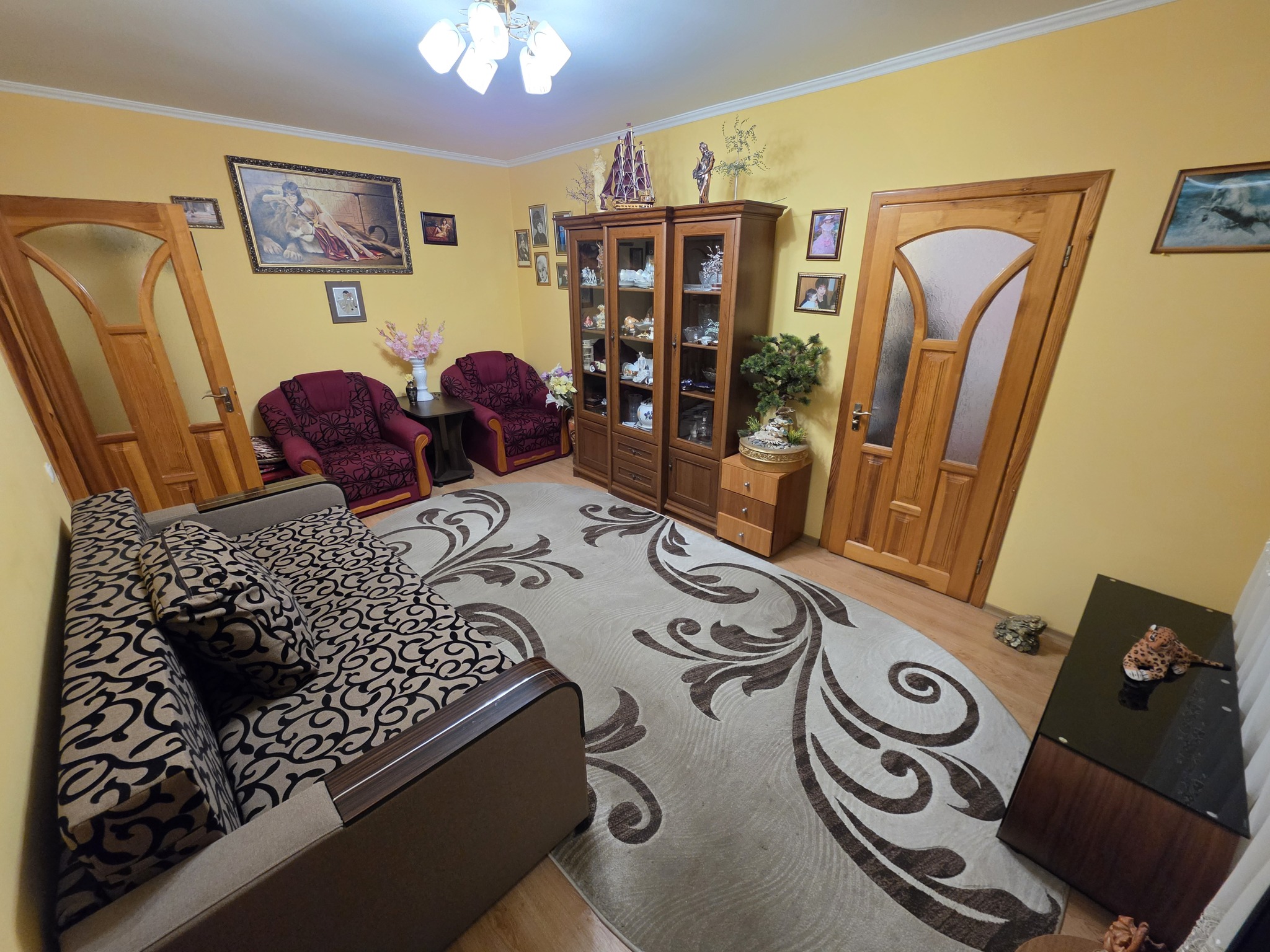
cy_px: 476
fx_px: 477
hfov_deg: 106.2
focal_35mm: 13
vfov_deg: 89.9
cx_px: 635
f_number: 1.9
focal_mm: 2.2
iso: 400
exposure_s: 1/50
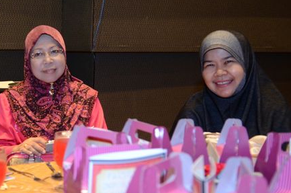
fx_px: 492
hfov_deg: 31.8
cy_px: 106
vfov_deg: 22.2
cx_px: 45
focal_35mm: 61
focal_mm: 22
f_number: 2.8
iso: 1250
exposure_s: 1/60
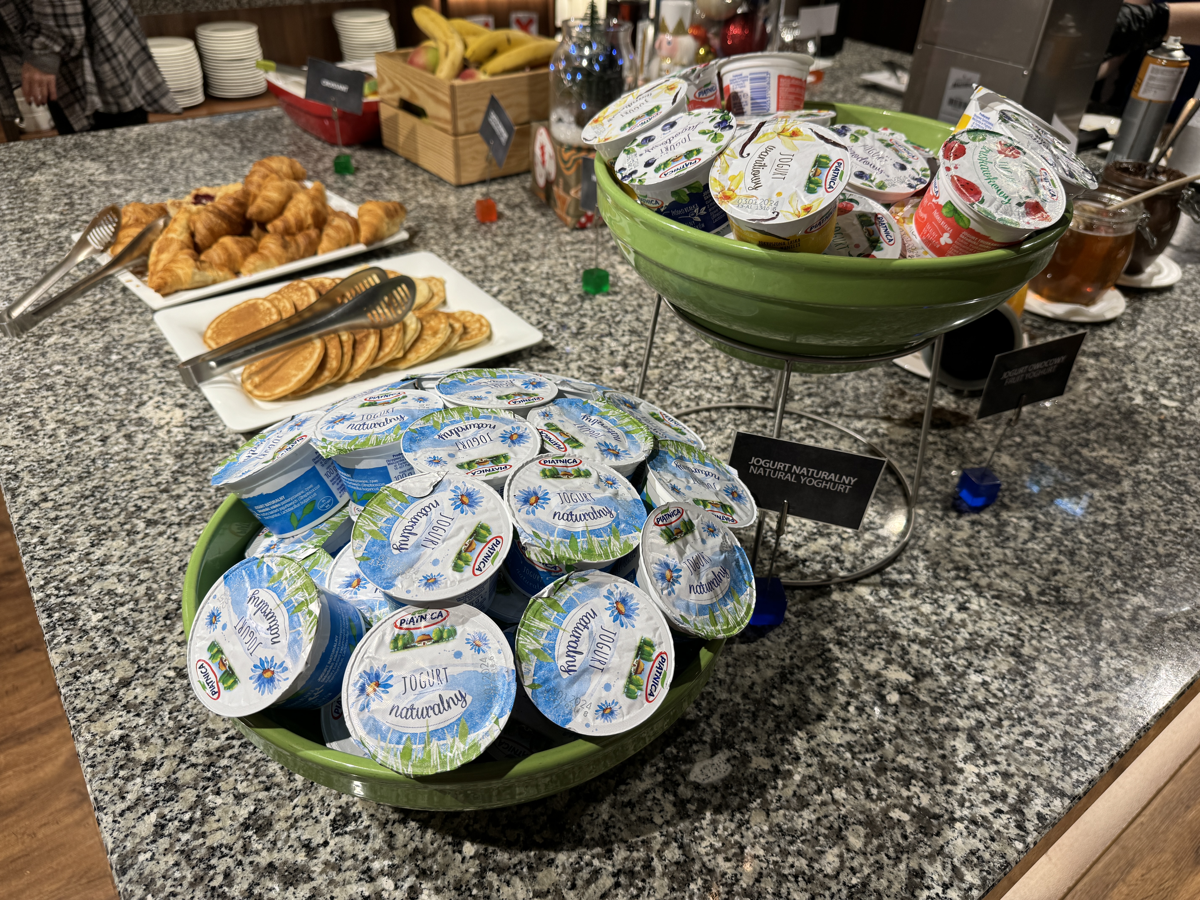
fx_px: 832
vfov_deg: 56.8
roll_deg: -2.9
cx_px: 600
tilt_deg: -36.0
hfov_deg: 71.6
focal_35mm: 24
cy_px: 450
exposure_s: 1/82
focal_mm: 6.86
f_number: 1.78
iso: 80
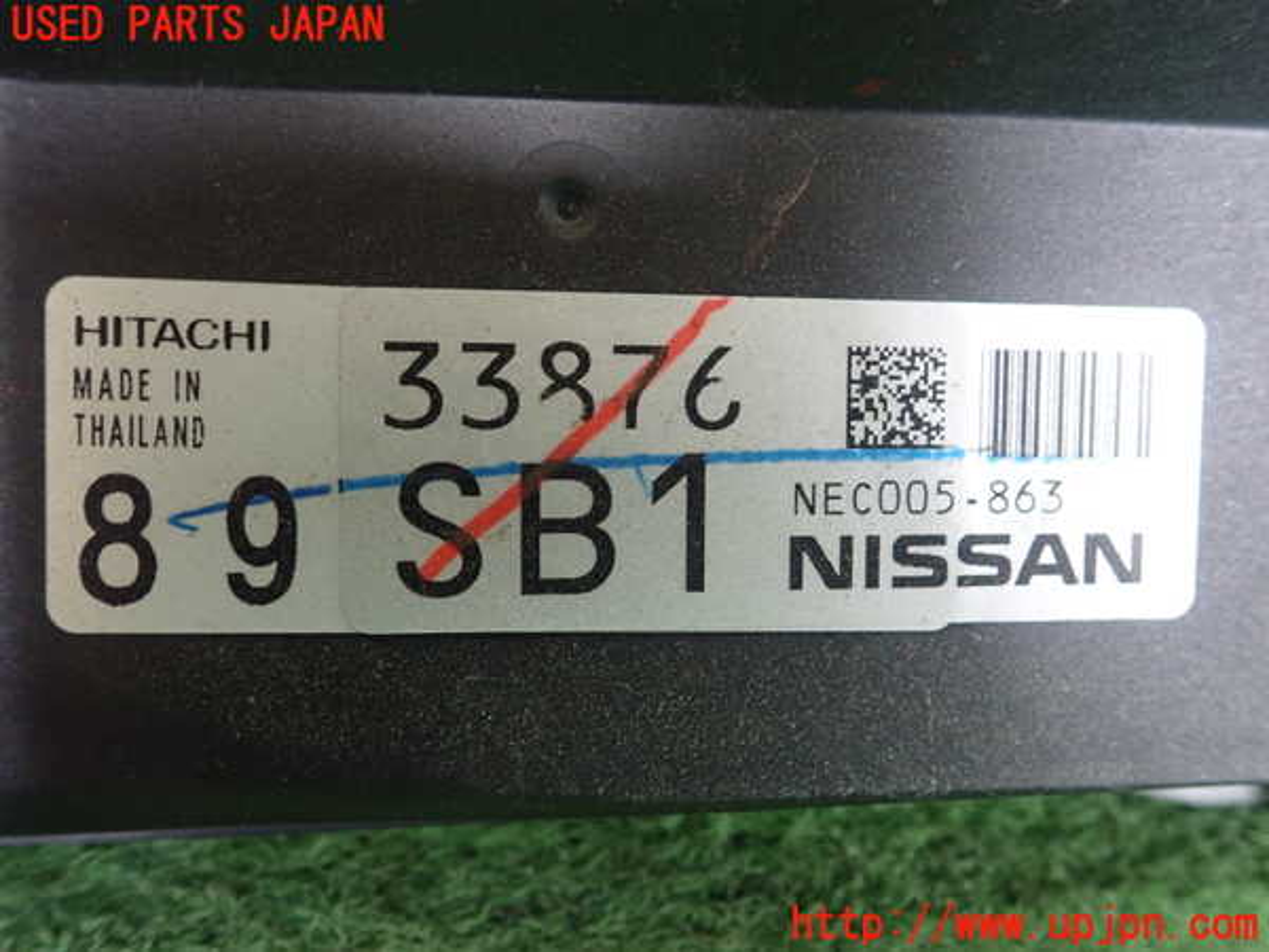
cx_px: 634
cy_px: 476
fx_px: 1100
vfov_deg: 46.8
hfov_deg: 60.0
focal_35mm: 30
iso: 800
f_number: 2.3
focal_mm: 5.5
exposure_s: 1/125
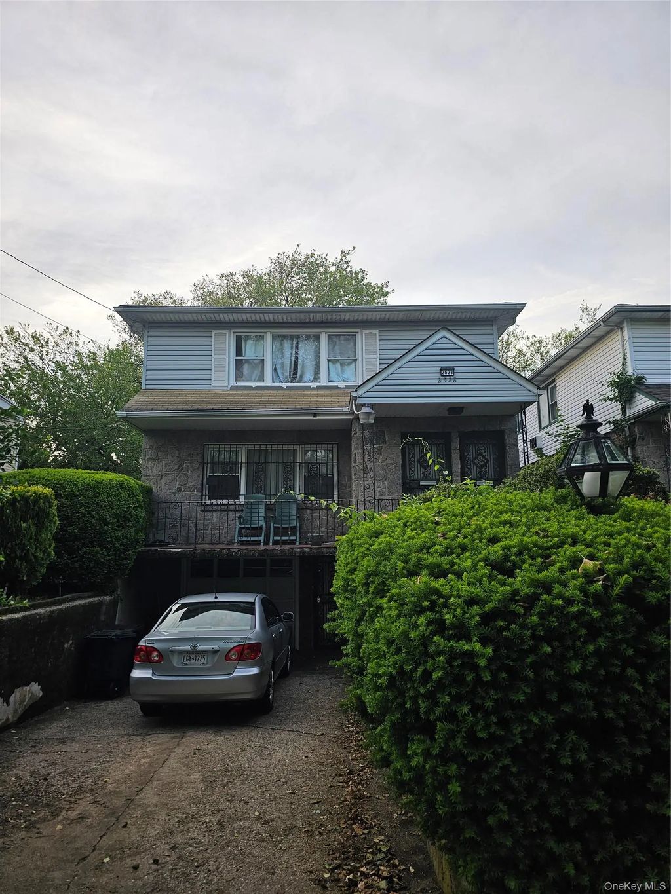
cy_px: 447
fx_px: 594
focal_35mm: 23
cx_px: 336
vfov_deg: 73.9
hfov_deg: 58.9
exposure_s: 1/207
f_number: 1.7
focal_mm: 6.3
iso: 32
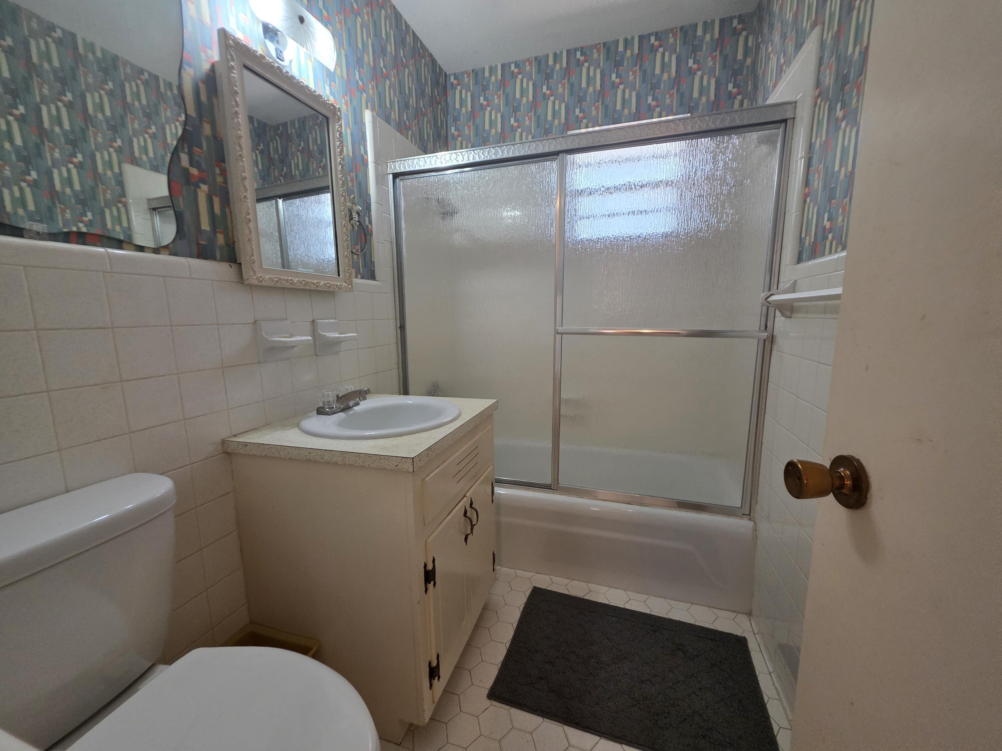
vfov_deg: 89.9
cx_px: 501
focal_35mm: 13
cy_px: 376
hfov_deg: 106.2
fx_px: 376
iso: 250
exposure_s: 1/120
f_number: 1.9
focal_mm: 2.2
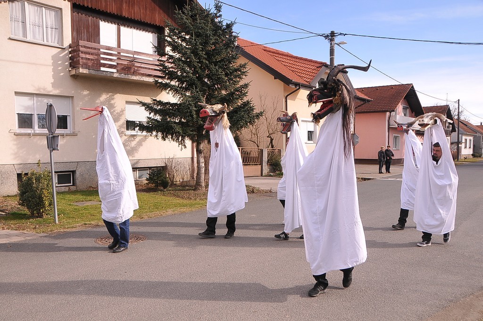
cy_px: 160
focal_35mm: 27
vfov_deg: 47.8
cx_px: 242
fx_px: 362
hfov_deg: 67.4
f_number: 9
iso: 250
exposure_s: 1/320
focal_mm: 18
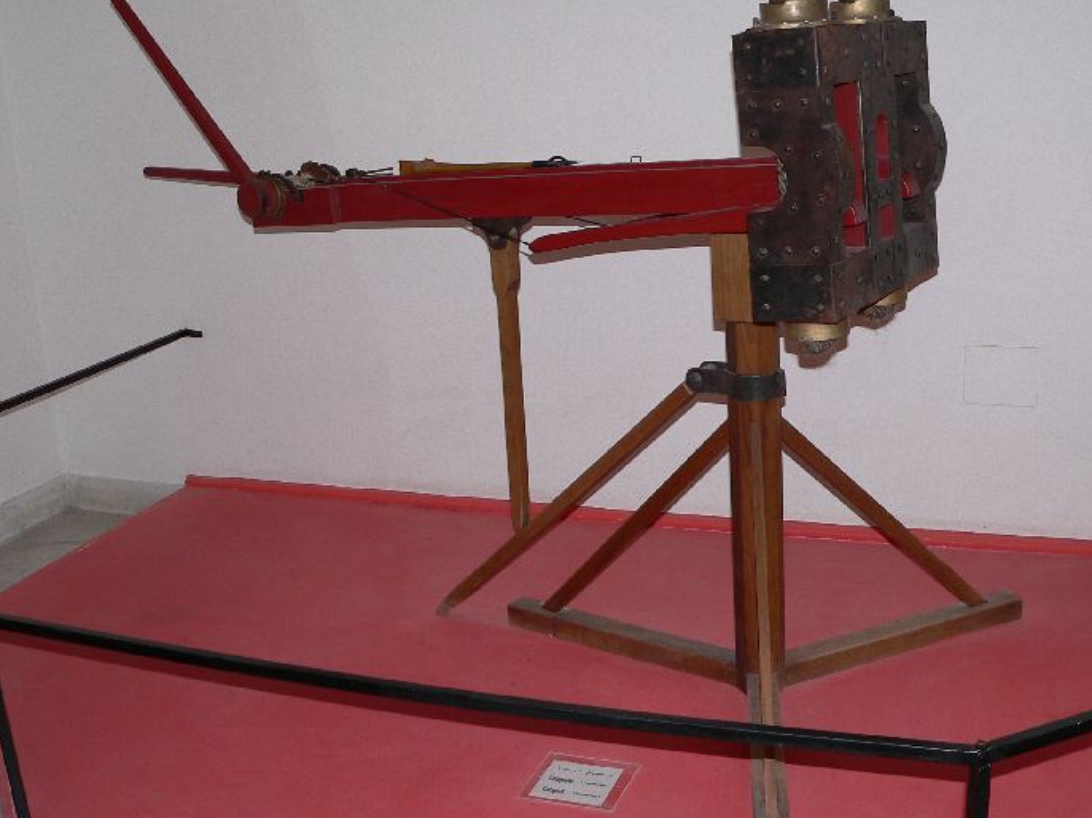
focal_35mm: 42
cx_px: 584
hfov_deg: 44.8
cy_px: 369
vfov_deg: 34.3
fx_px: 1324
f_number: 2.8
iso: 80
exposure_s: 1/60
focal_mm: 6
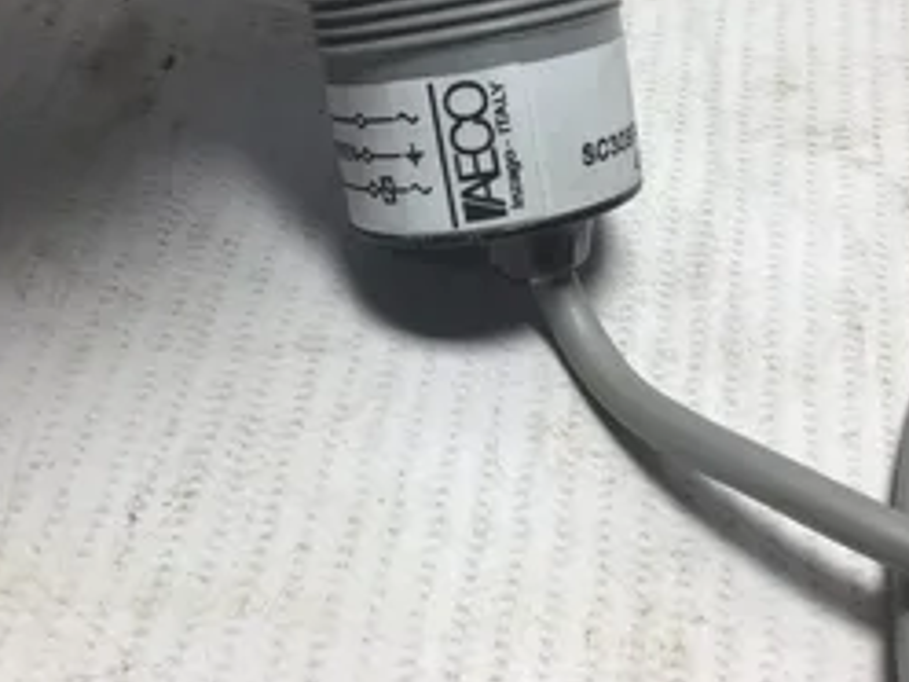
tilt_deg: -49.5
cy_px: 183
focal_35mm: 50
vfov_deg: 28.7
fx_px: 1313
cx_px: 465
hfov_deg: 38.2
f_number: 2.4
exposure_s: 1/120
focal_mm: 3.3
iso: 25
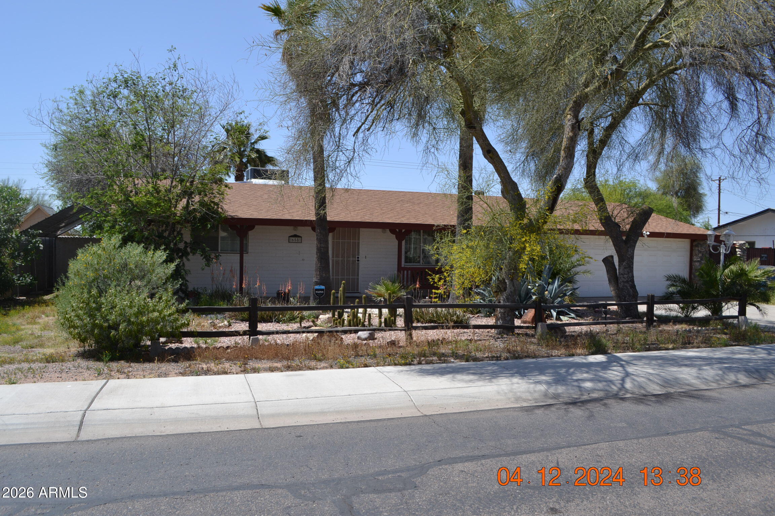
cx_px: 388
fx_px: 581
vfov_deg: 47.9
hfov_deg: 67.4
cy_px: 258
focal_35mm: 27
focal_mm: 18
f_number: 8
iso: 100
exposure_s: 1/250
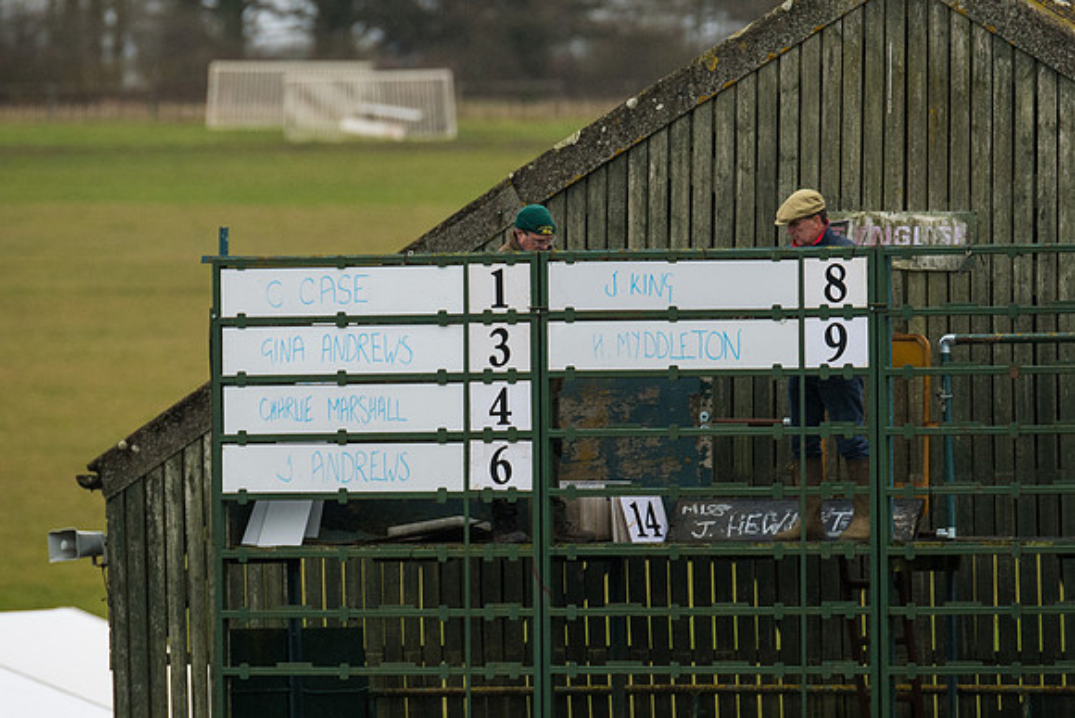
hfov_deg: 4.6
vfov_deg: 3.1
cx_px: 538
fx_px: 13440
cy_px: 359
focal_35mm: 450
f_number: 4
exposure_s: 1/1250
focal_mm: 300
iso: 2000
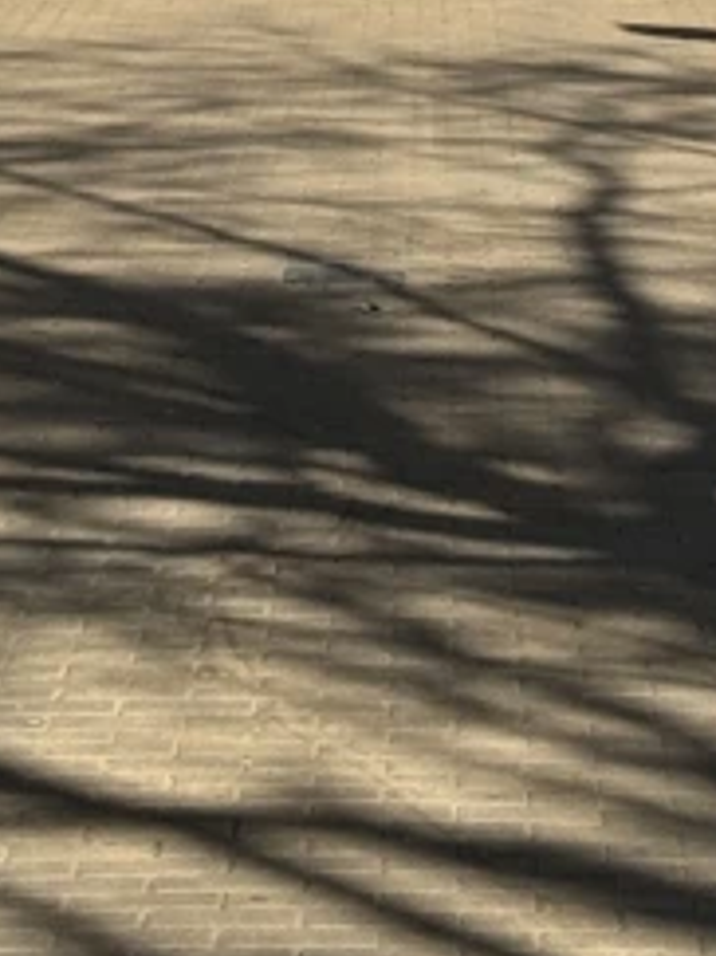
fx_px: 5576
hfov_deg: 7.3
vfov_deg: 9.4
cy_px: -700
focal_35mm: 202
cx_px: 551
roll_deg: -0.3
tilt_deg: +1.4
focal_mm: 6.86
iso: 64
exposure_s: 1/4049
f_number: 1.78
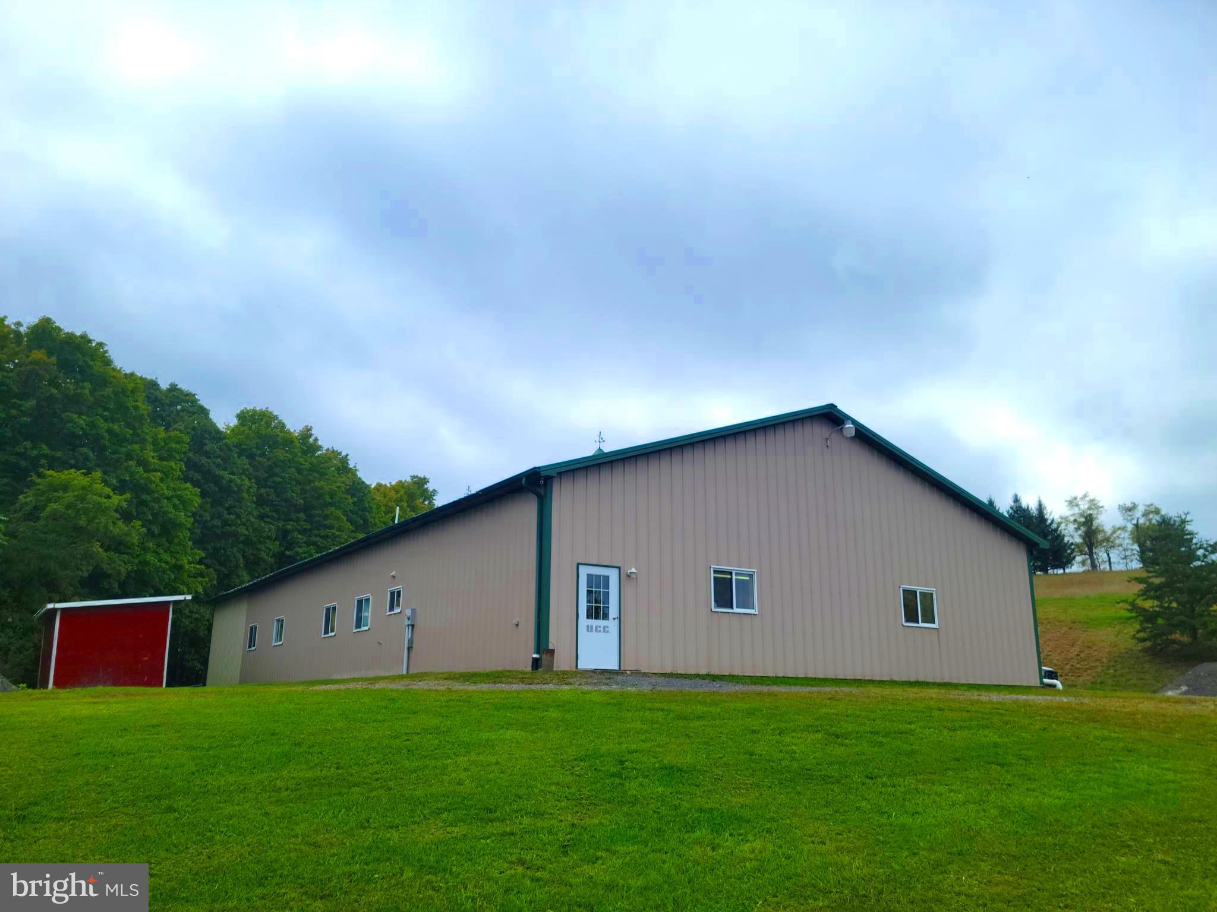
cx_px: 608
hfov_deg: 63.4
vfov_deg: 49.7
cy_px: 456
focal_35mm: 28
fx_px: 984
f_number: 2
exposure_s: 1/1347
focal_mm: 5.9
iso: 25
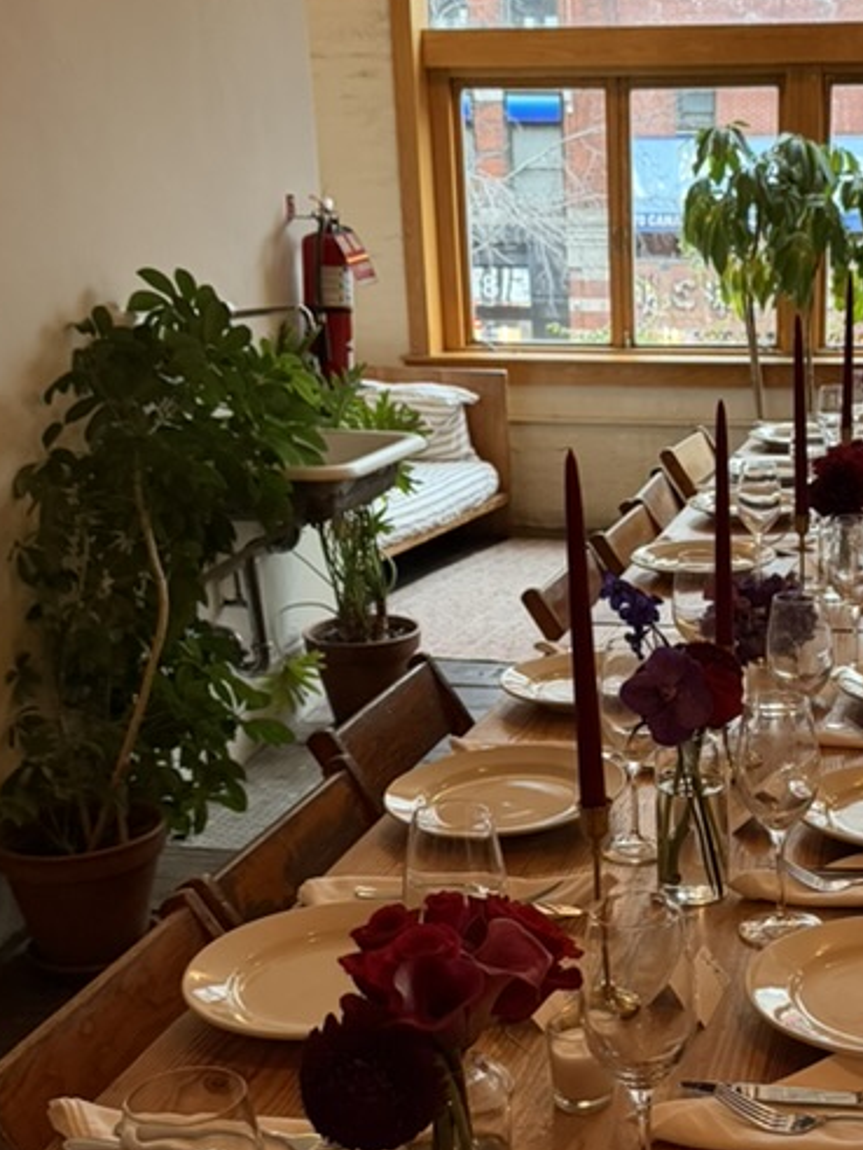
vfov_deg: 38.0
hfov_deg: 28.4
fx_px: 1662
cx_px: 713
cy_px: 713
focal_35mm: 50
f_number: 1.78
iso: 500
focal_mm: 6.76
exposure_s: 1/60
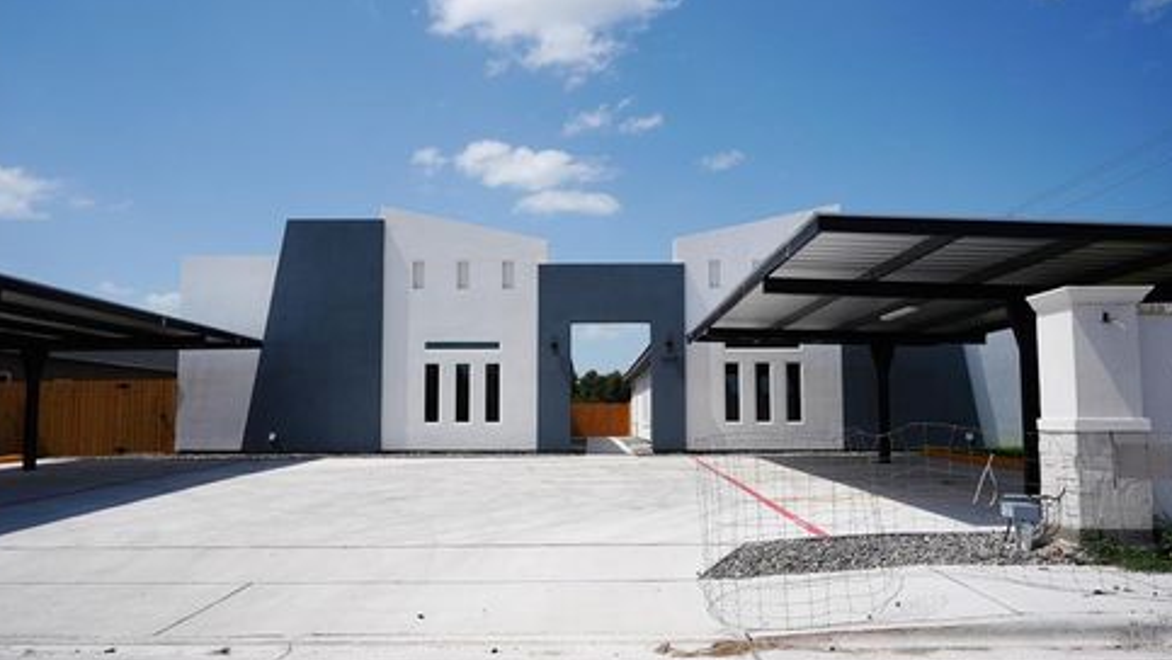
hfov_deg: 71.9
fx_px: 808
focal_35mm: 26
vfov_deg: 44.4
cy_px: 355
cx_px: 585
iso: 100
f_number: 5
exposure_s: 1/1600
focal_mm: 24
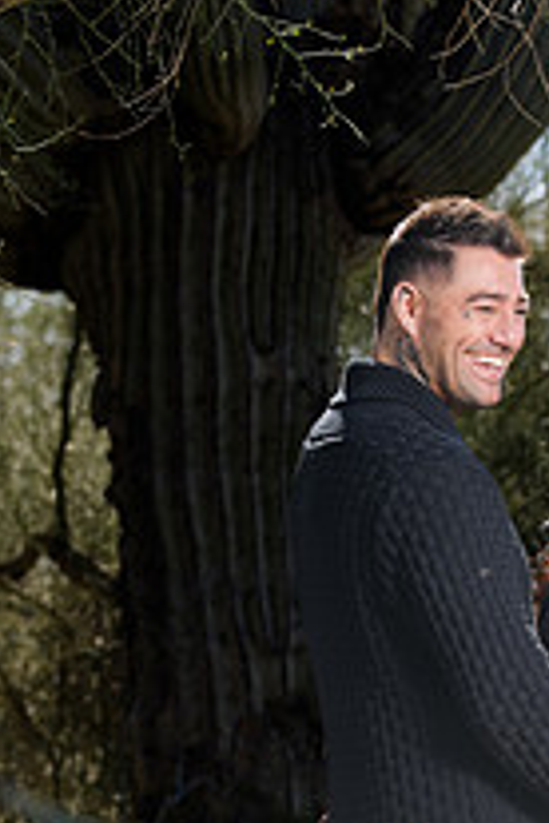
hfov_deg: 4.4
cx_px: 358
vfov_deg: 6.7
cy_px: 732
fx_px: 7068
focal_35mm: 309
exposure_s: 1/250
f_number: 7.1
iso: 100
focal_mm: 142
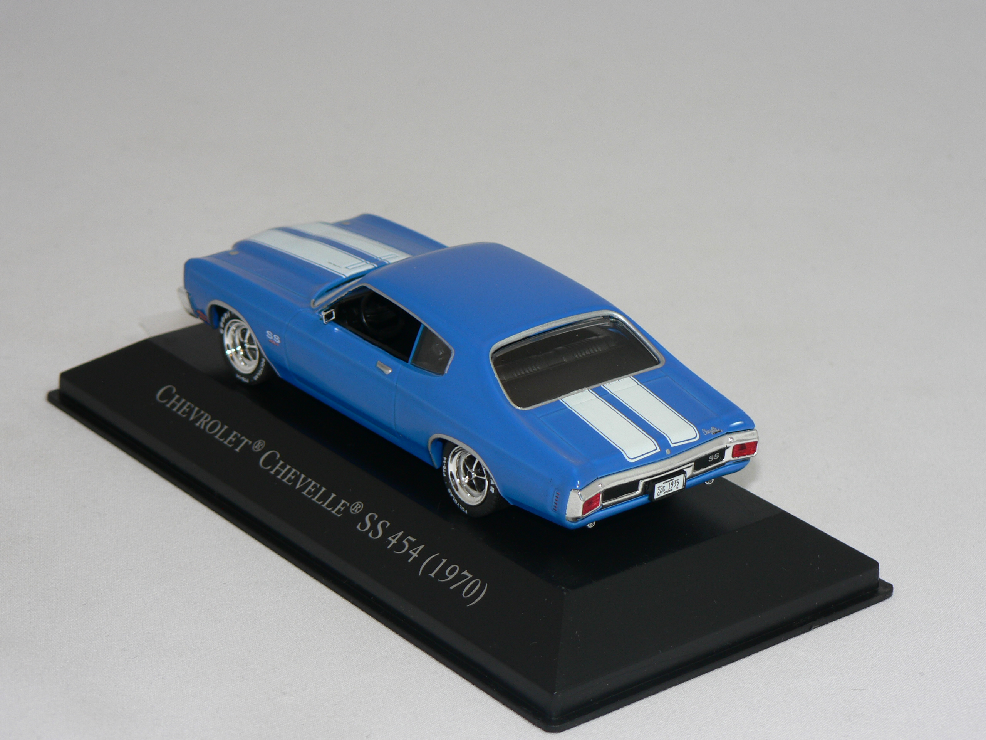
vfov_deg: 14.2
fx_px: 2962
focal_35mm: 104
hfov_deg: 18.9
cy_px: 370
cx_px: 493
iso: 80
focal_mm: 17.3
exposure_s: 1/60
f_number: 3.2
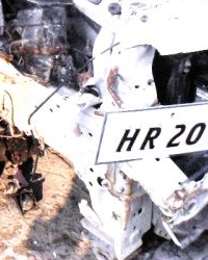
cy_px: 71
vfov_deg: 20.0
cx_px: 37
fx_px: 731
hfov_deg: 16.1
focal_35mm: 95
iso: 80
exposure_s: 1/250
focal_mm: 6.3
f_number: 2.8
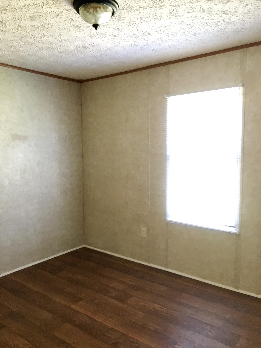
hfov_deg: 48.2
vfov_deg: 61.7
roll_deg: +1.3
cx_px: 130
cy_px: 174
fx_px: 292
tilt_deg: -5.5
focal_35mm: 29
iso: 200
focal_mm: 4.15
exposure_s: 1/30
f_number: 2.2
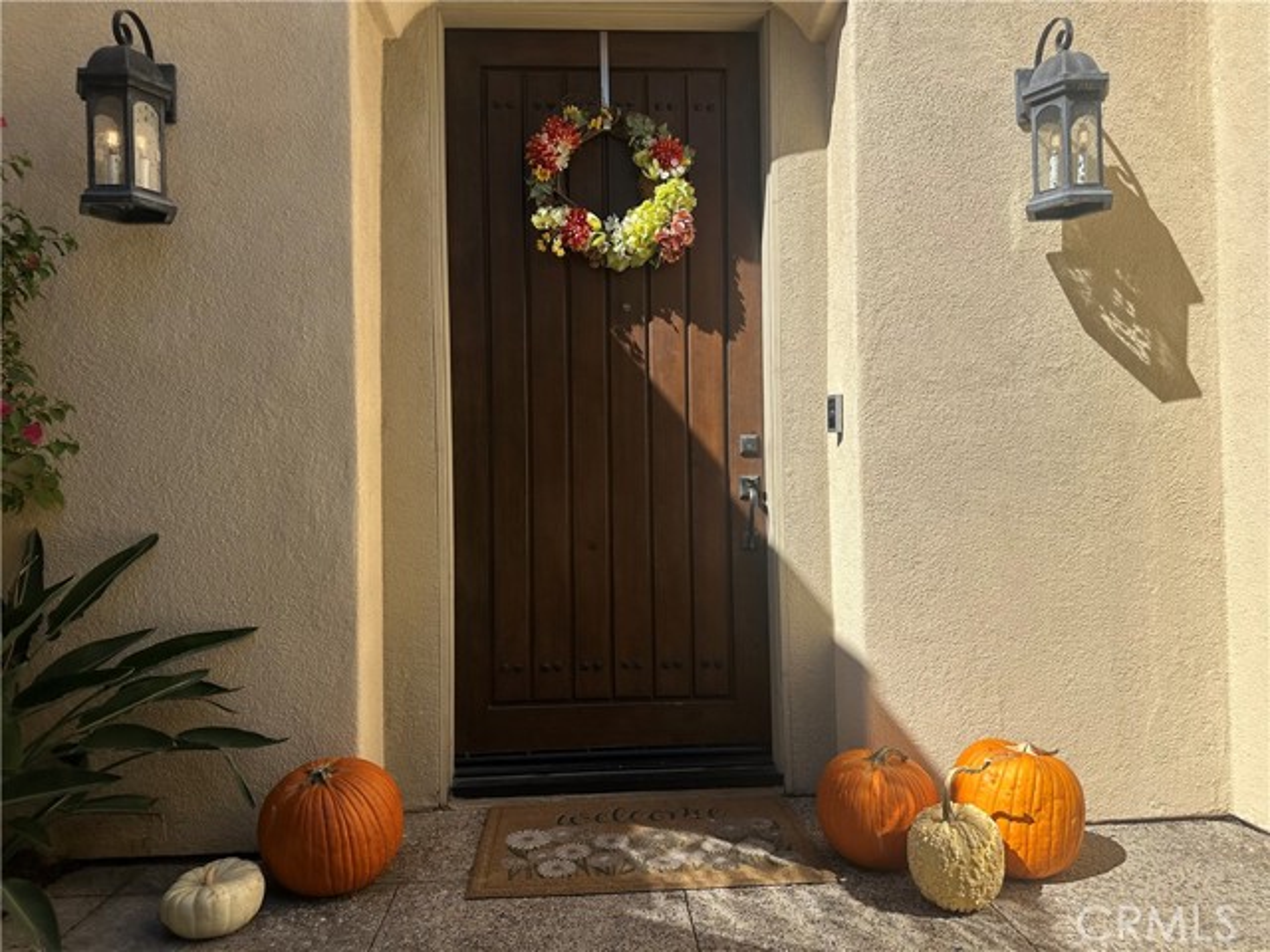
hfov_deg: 71.6
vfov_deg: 56.8
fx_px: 881
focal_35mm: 24
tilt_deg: +1.4
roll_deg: +0.6
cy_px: 476
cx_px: 635
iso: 80
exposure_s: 1/4545
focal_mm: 6.86
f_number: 1.78
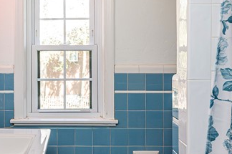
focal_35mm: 47
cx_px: 61
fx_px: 302
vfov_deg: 28.0
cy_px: 32
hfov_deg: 40.9
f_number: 8
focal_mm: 14
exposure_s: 1/200
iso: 4000
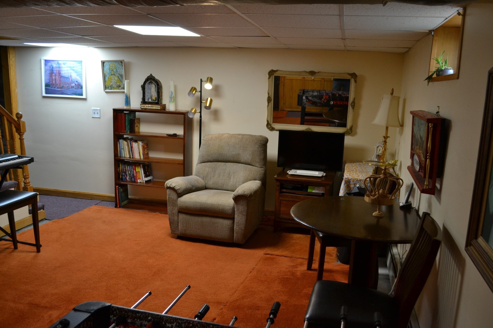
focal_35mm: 33
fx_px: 452
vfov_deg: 40.0
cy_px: 164
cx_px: 246
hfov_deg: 57.2
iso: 560
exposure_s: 1/60
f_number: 3.8
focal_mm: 22
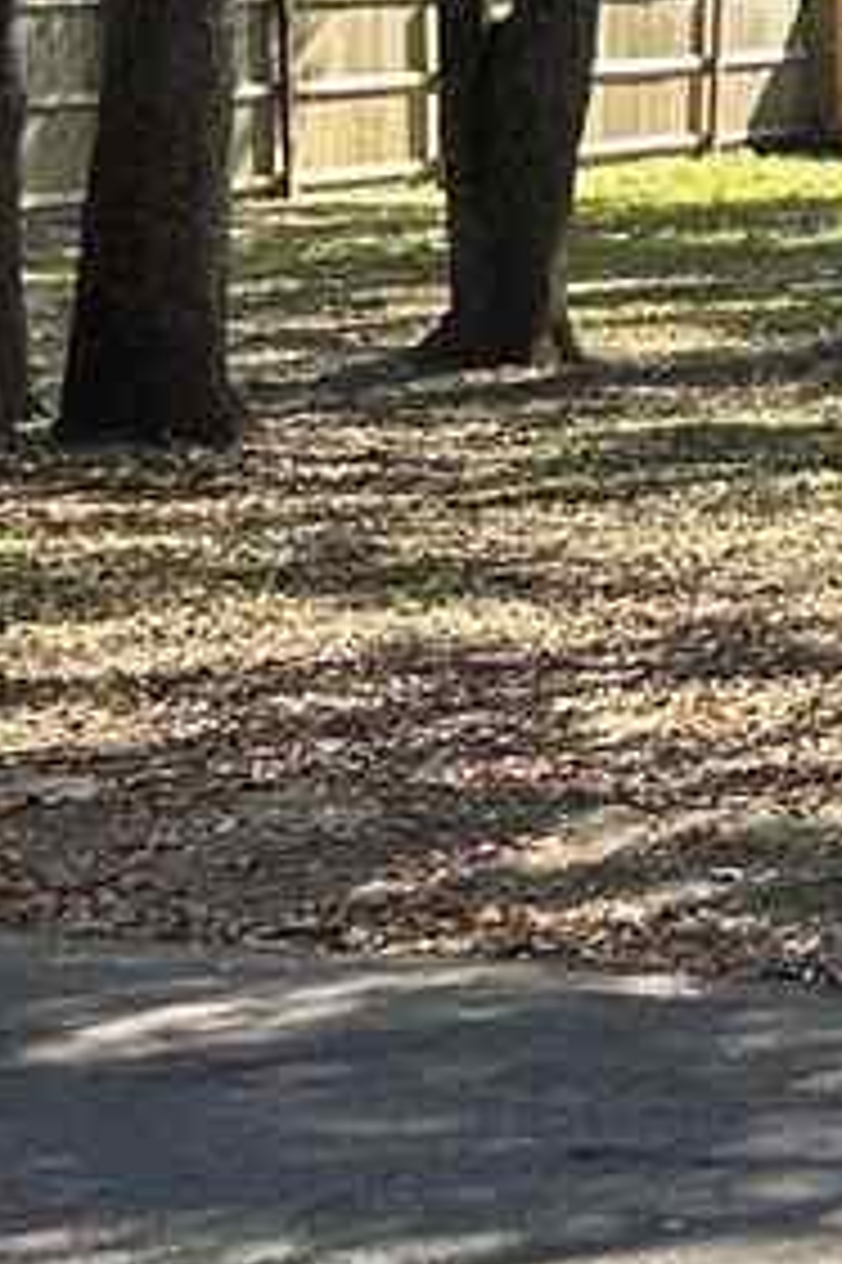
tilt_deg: -1.6
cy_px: 238
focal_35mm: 148
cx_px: 1036
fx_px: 5198
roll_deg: +0.3
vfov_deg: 13.8
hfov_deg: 9.1
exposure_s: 1/597
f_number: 1.5
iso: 50
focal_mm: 5.7
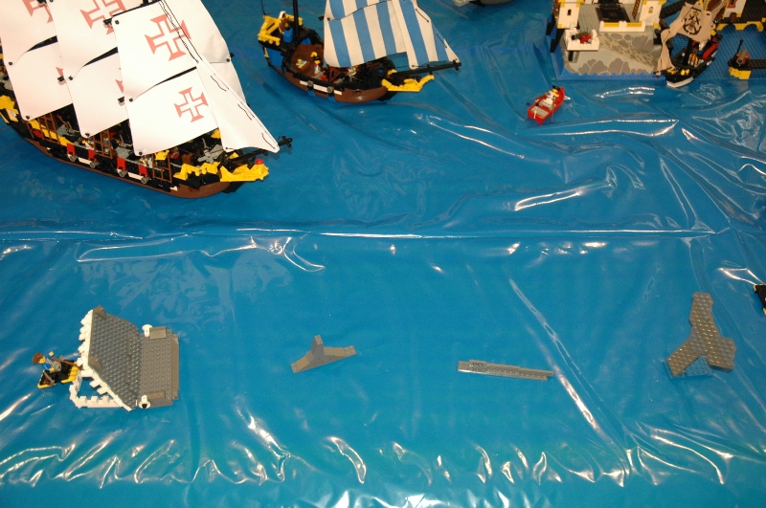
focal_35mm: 38
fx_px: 797
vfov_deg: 35.4
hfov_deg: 51.3
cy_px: 254
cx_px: 383
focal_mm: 25
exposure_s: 1/60
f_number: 3.8
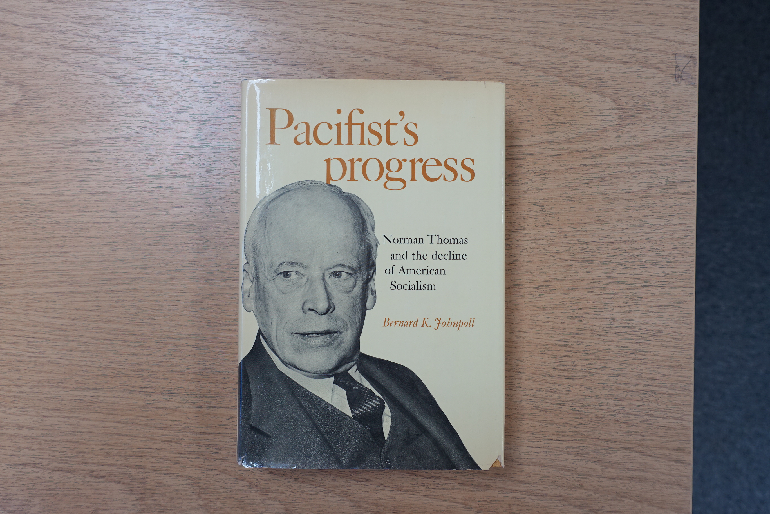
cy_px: 257
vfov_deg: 53.1
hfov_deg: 73.7
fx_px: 513
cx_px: 385
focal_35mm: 24
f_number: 2.8
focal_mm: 8.8
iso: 125
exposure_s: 1/40
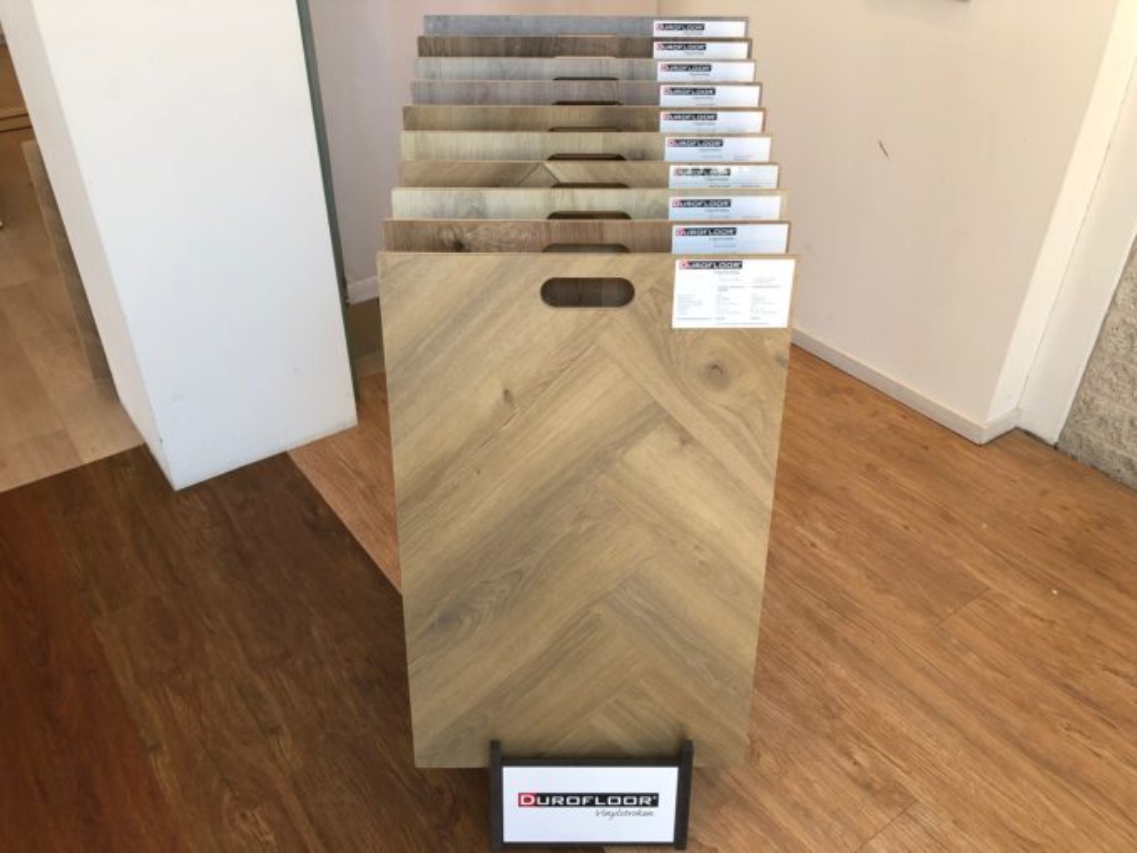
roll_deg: -0.2
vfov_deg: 49.7
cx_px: 568
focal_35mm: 28
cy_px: 426
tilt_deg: -34.9
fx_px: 920
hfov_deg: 63.4
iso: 32
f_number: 1.8
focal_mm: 3.99
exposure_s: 1/100
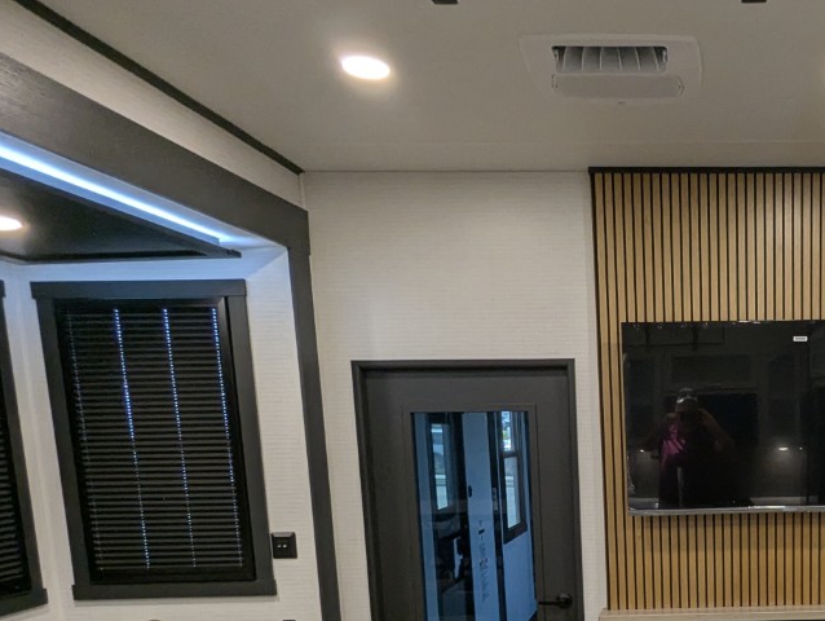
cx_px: 731
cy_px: 554
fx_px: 835
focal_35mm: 35
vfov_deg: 38.1
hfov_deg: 47.6
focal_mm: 2.35
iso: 185
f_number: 2.2
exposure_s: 1/87.7
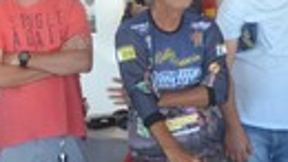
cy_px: 80
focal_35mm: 109
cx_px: 44
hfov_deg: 19.4
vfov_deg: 11.1
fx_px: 832
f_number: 4.5
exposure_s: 1/80
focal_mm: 20
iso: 400
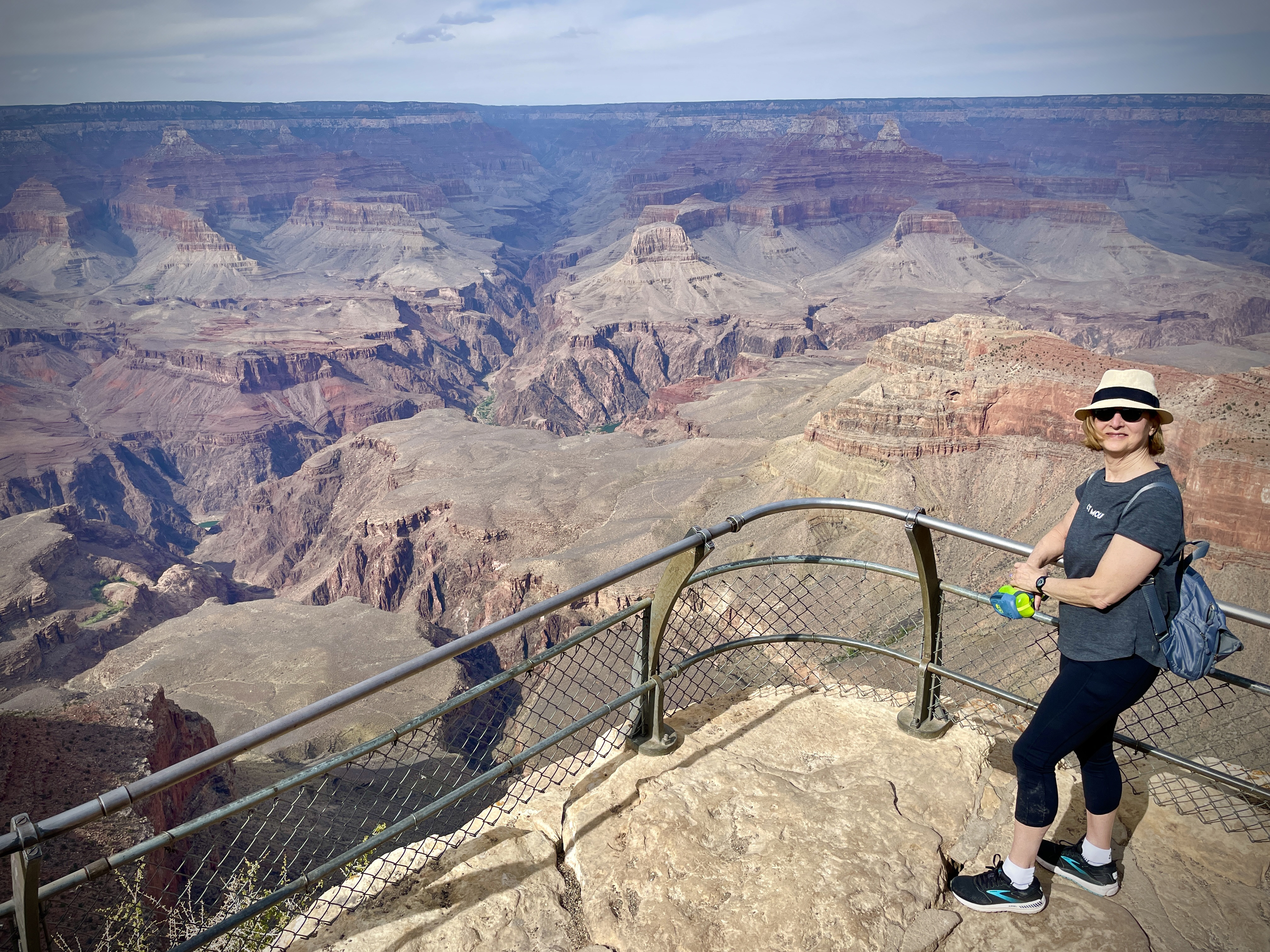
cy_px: 476
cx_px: 635
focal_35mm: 26
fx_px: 954
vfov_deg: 53.1
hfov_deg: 67.3
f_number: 1.6
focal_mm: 4.2
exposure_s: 1/4292
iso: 32
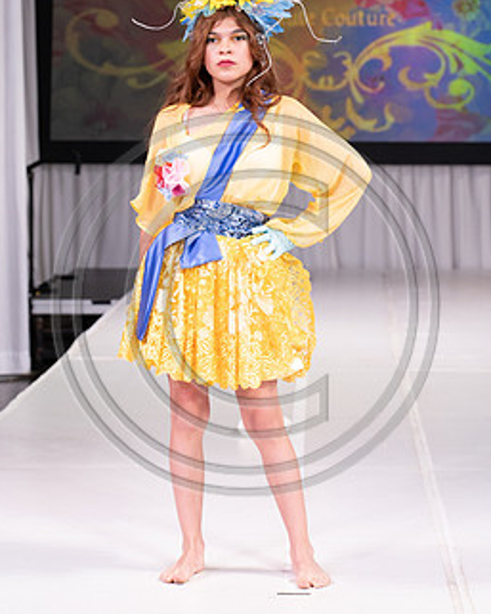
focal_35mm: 121
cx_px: 246
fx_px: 2197
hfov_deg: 12.8
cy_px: 304
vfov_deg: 15.9
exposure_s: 1/400
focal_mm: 92
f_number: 5.6
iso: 2000
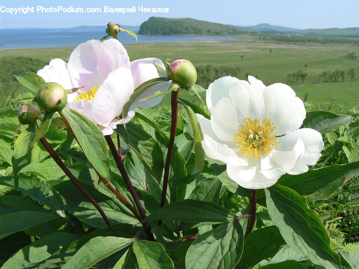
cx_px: 180
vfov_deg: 39.7
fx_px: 373
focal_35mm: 36
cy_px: 134
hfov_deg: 51.4
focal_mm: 6
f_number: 5.6
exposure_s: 1/500
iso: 80
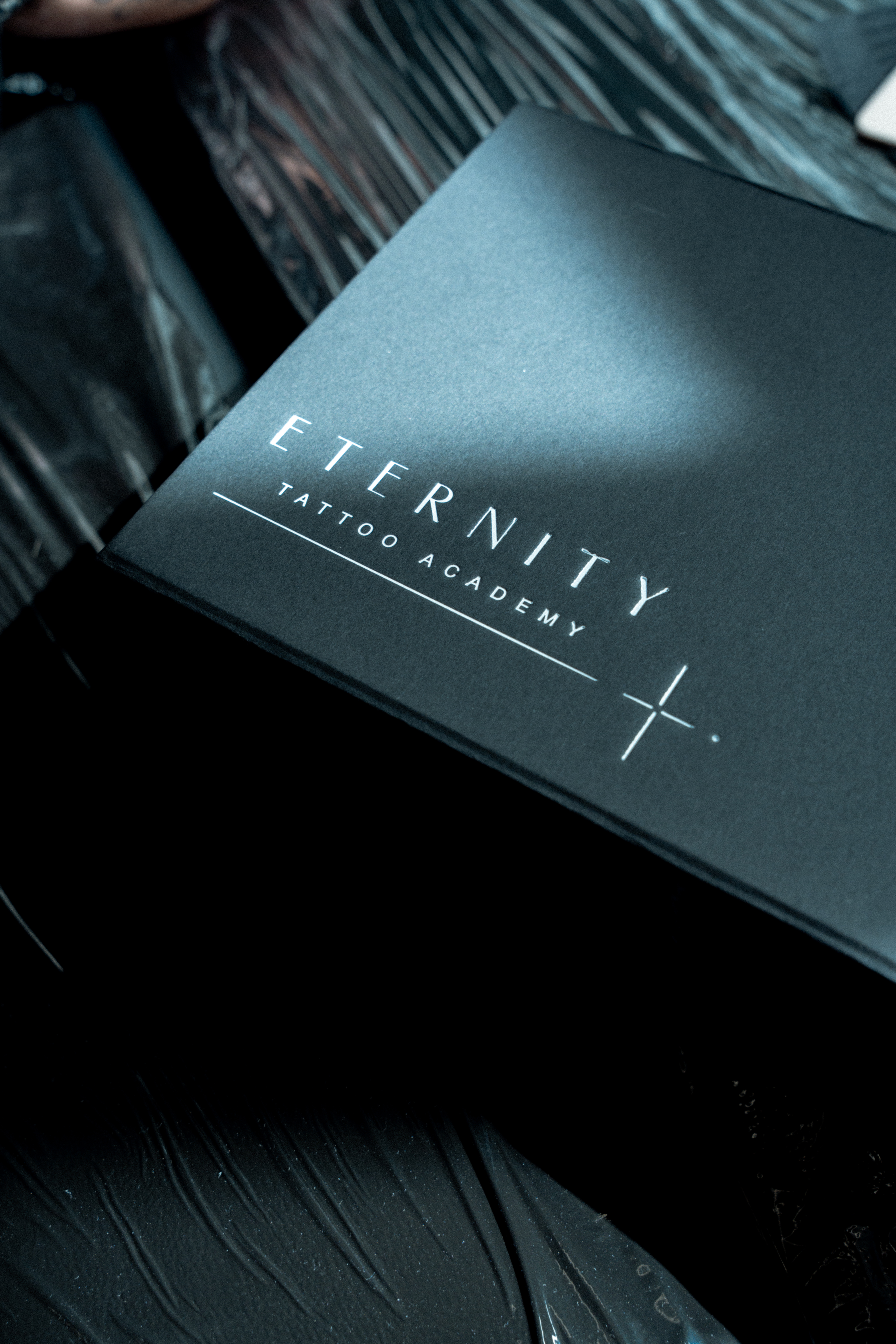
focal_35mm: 43
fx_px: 1598
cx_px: 448
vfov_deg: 45.6
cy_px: 672
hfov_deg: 31.3
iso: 1250
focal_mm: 42.8
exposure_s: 1/250
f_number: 6.3
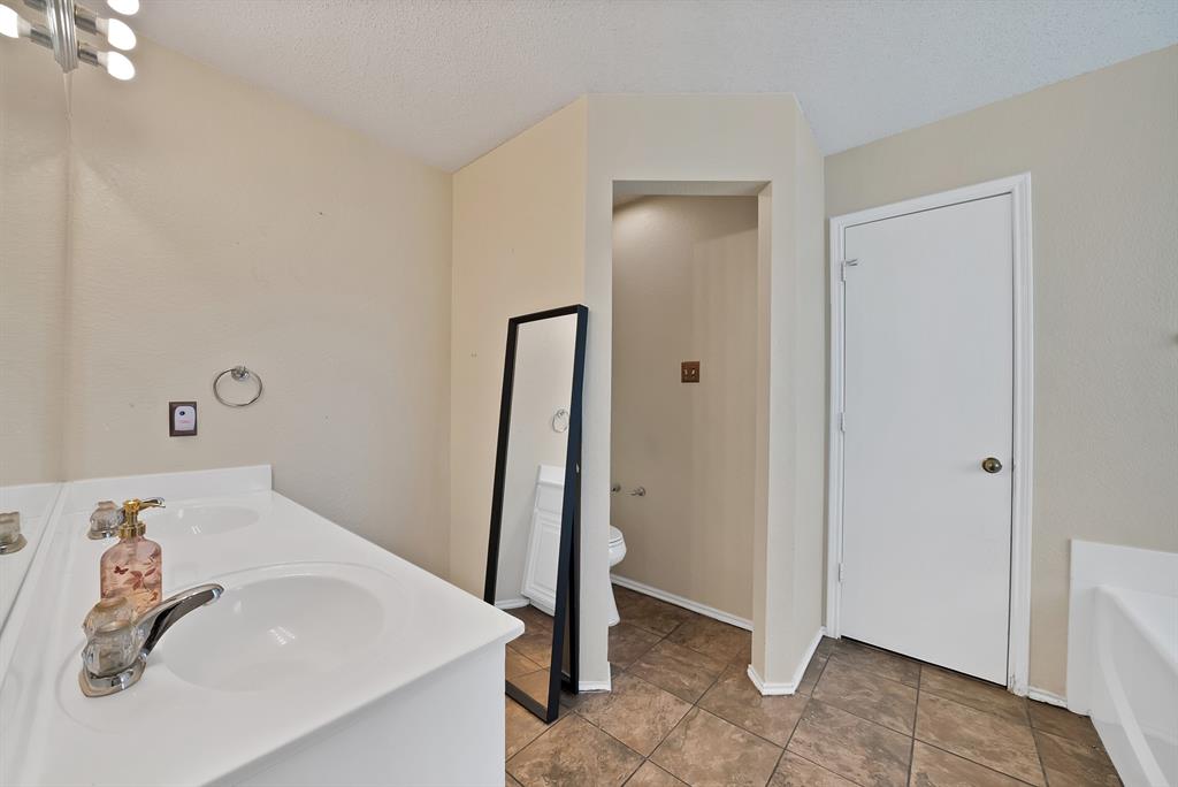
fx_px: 393
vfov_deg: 90.1
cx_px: 589
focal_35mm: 12
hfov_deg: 112.6
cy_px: 394
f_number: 9
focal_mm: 12
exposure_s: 1/6
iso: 640
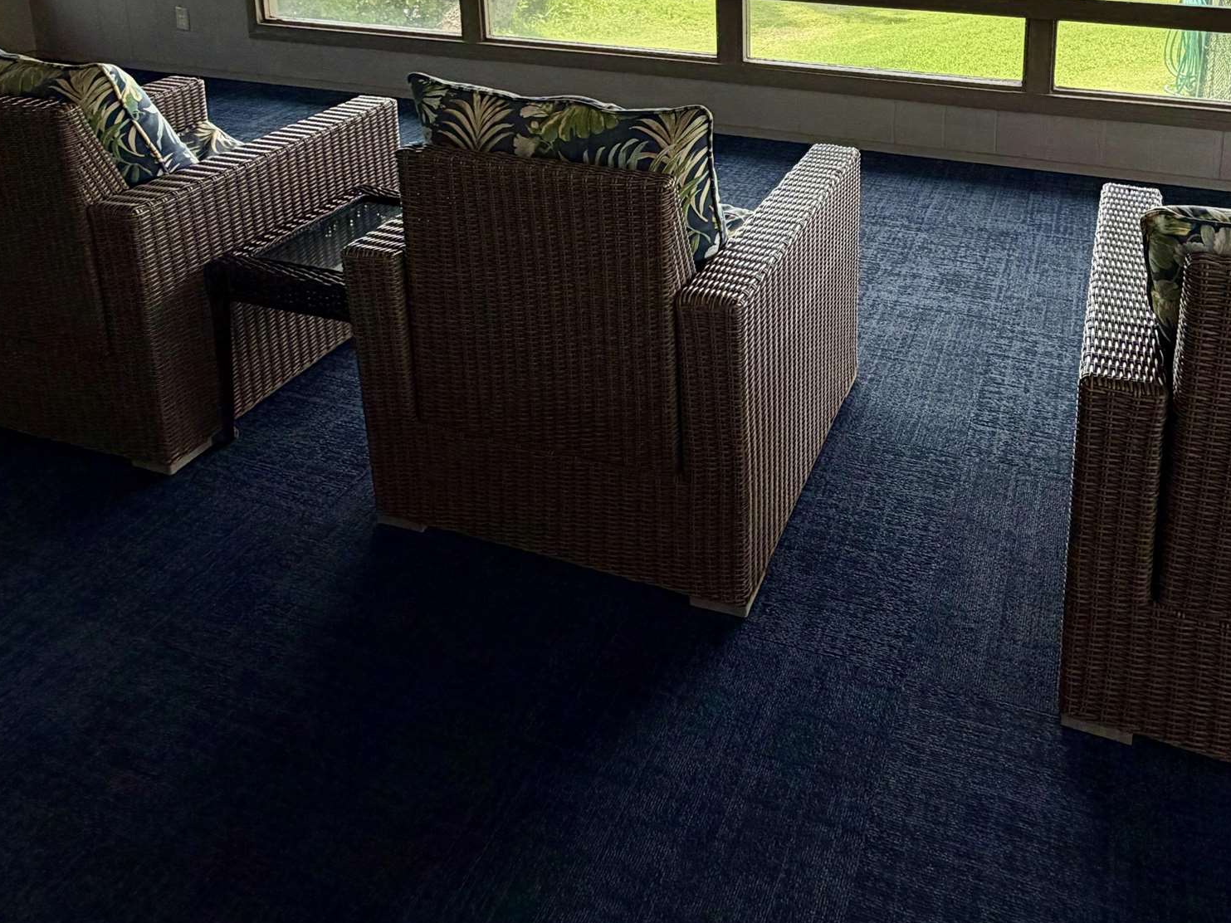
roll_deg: +0.5
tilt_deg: -11.8
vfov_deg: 42.0
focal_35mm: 29
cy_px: 5
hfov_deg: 60.5
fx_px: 1031
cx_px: 801
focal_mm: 2.22
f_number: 2.2
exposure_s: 1/596
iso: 40
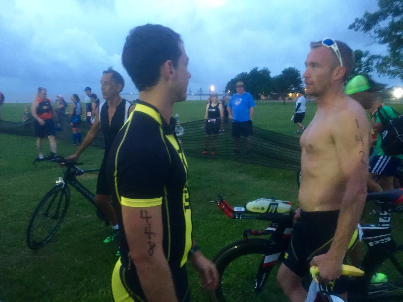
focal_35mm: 29
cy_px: 151
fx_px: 338
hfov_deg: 61.7
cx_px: 202
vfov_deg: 48.2
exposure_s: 1/30
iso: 160
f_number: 2.2
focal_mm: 4.15
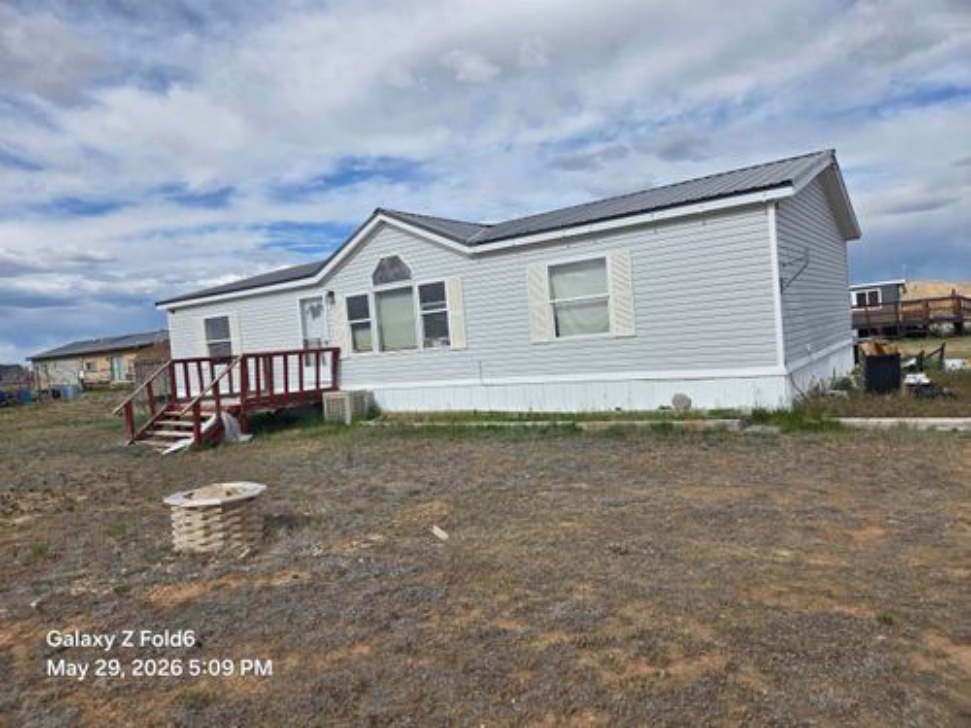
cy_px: 364
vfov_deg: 58.9
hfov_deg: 73.9
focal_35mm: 23
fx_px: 645
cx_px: 486
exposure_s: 1/2921
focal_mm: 5.4
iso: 32
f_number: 1.8
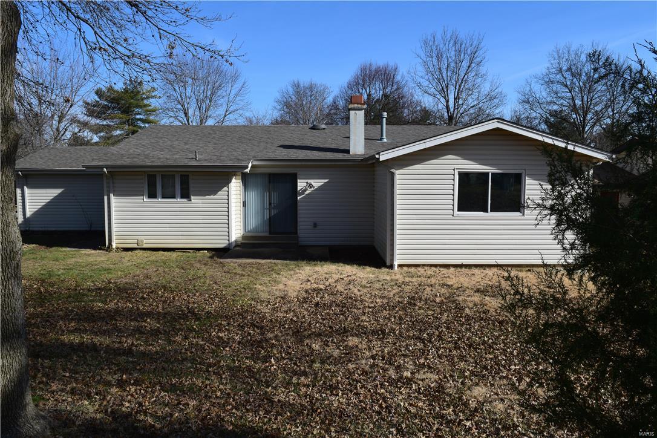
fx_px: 493
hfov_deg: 67.4
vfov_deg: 47.9
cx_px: 328
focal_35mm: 27
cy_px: 219
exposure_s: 1/500
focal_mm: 18
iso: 360
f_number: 11
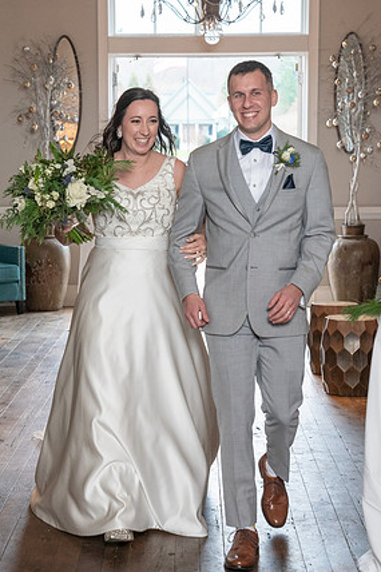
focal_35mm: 88
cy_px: 283
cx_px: 143
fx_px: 1398
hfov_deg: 15.5
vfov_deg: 23.1
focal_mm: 54
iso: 2000
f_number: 4
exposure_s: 1/200
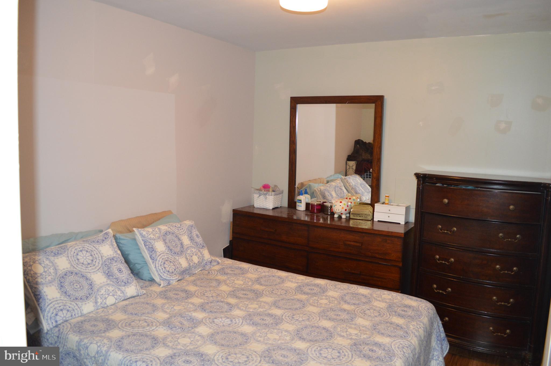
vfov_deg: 47.8
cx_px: 276
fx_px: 413
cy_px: 183
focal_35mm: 27
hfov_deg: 67.4
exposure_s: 1/60
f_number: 3.5
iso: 1100
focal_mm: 18
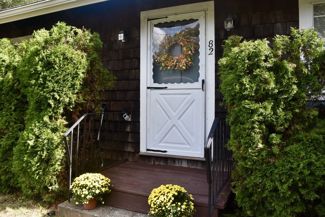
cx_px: 162
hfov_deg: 67.4
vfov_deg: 47.9
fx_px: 244
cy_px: 108
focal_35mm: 27
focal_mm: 18
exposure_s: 1/400
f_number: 8
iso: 800
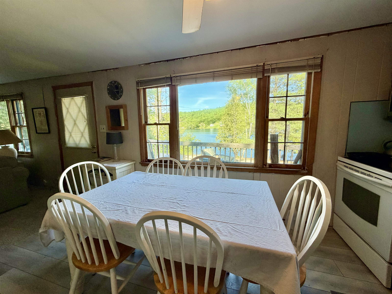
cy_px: 147
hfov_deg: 102.1
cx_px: 196
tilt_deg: -6.6
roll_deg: +0.9
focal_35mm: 14
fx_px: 159
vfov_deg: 85.7
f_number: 2.2
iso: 80
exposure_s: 1/120
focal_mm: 2.22
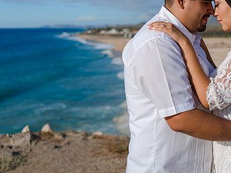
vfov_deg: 25.1
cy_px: 60
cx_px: 142
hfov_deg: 33.1
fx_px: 387
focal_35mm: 58
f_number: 2.8
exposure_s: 1/3200
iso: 50
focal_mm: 35
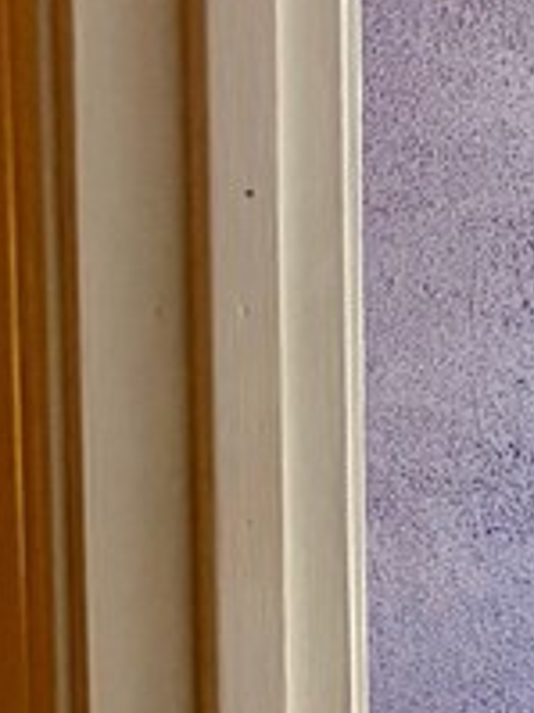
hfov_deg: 9.7
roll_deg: -1.2
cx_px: 1290
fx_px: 2759
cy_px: 749
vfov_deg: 14.4
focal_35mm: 134
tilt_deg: -8.3
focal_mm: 5.96
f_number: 1.6
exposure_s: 1/60
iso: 250
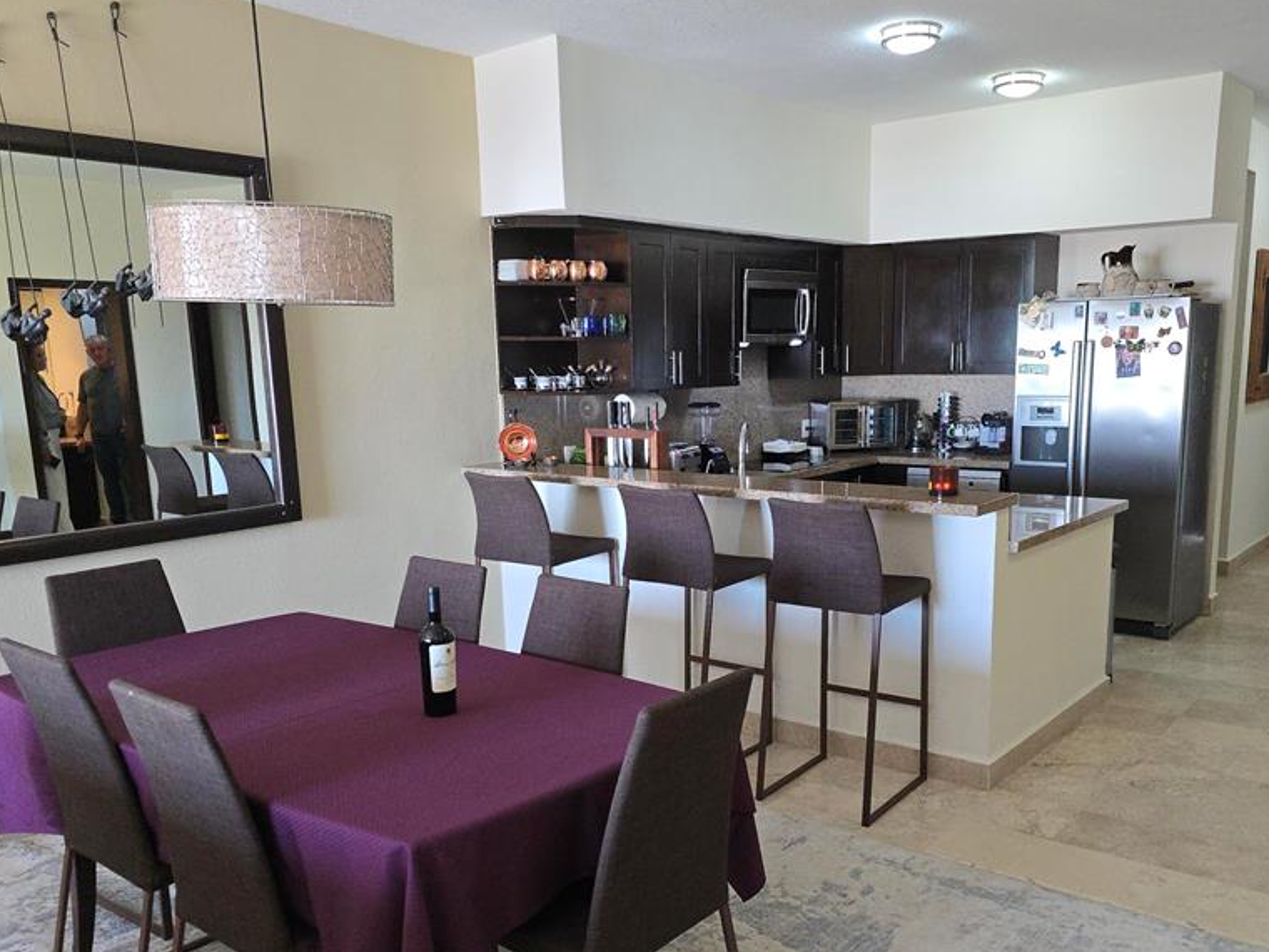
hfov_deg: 58.2
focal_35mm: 31
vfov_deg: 45.2
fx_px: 1136
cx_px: 715
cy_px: 566
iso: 400
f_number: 1.7
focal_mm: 6.3
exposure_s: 1/120
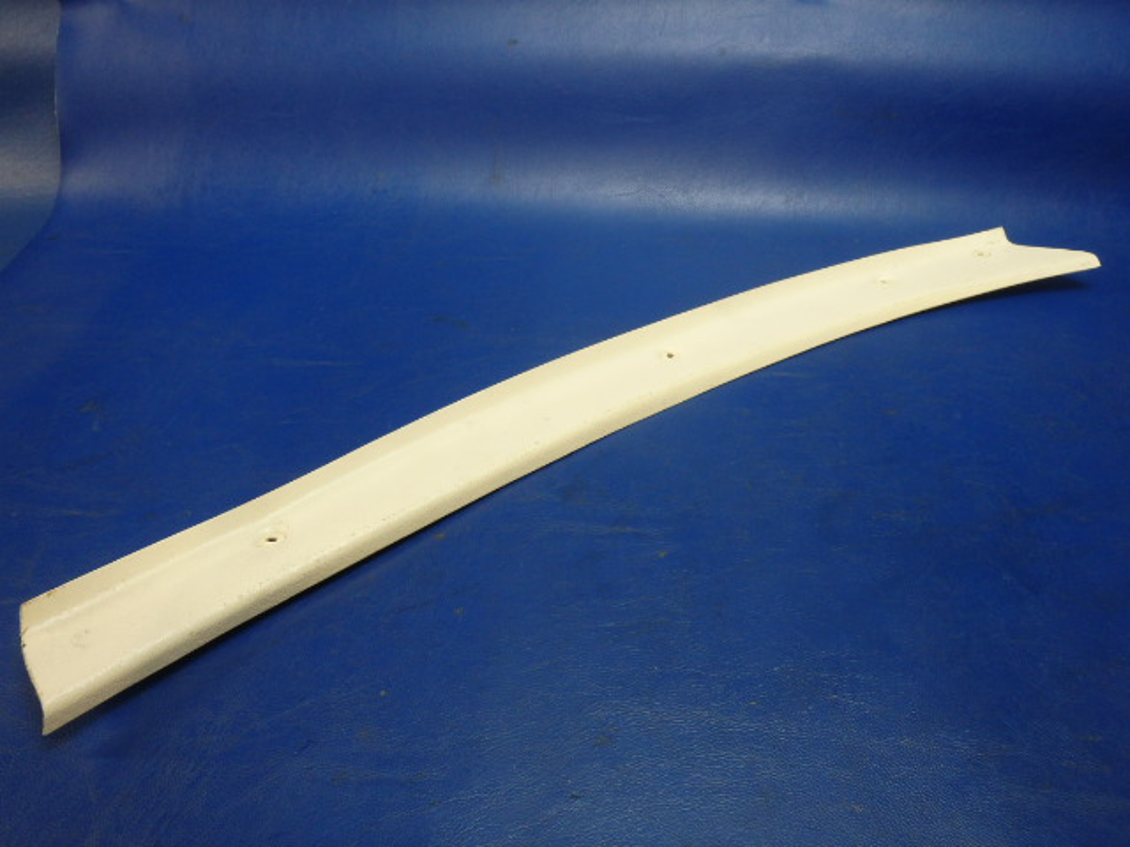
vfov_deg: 49.7
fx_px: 914
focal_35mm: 28
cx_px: 565
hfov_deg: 63.4
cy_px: 424
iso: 200
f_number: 3.9
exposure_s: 1/30
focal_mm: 5
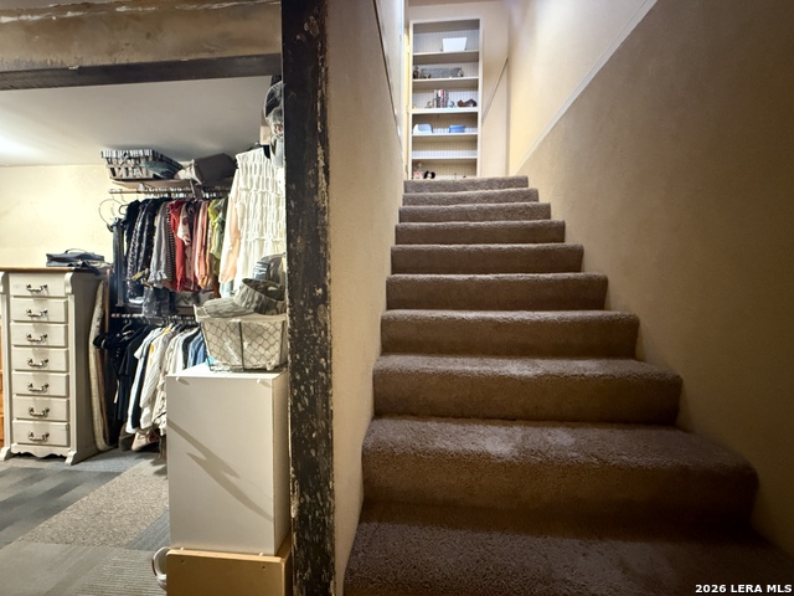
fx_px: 321
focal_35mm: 14
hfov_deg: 102.1
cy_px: 298
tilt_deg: -2.4
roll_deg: -0.5
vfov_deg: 85.7
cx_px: 397
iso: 3200
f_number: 2.2
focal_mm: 2.22
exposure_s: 1/15
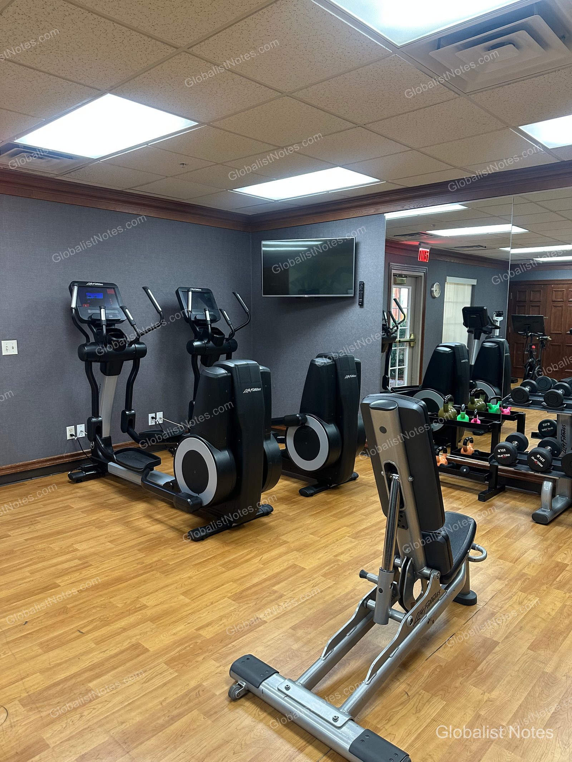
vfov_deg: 71.6
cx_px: 286
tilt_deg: -7.0
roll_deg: -1.1
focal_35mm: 24
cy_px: 381
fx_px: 529
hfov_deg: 56.8
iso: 200
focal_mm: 6.86
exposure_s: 1/60
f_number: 1.78
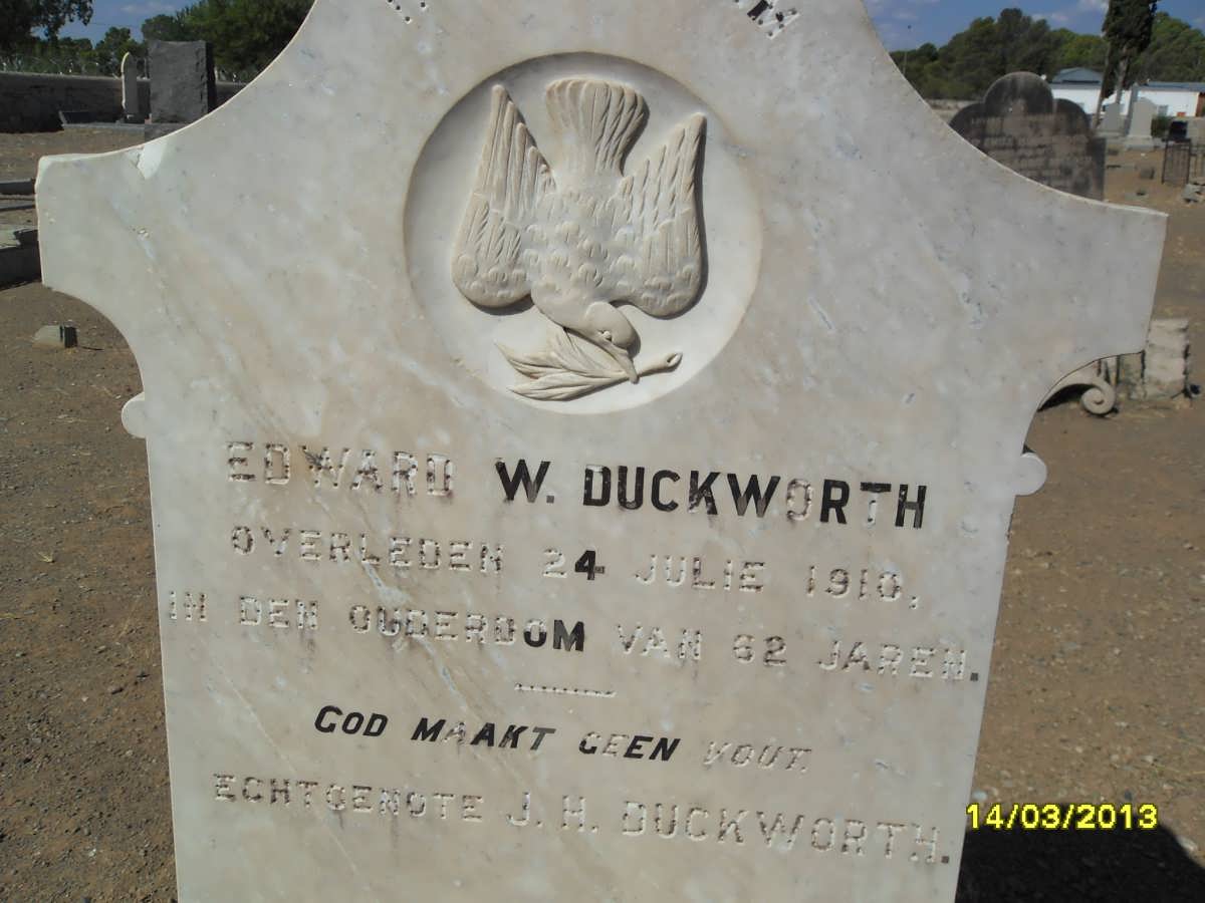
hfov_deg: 52.6
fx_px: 1218
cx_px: 602
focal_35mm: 35
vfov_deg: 40.7
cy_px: 452
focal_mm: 6.3
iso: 80
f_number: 8.2
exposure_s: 1/500
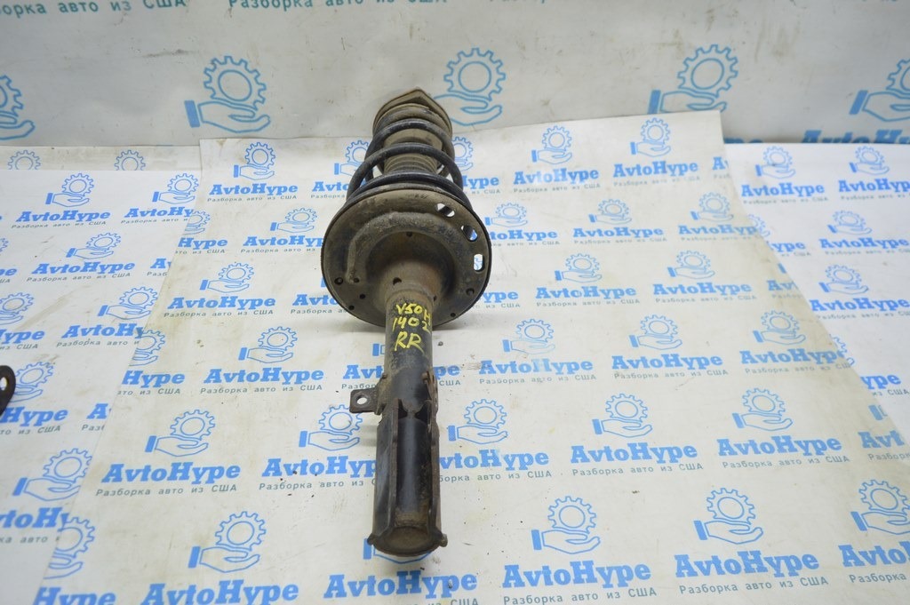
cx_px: 455
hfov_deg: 67.4
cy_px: 302
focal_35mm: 27
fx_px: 682
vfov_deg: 47.9
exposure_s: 1/40
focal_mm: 18
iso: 400
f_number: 3.5
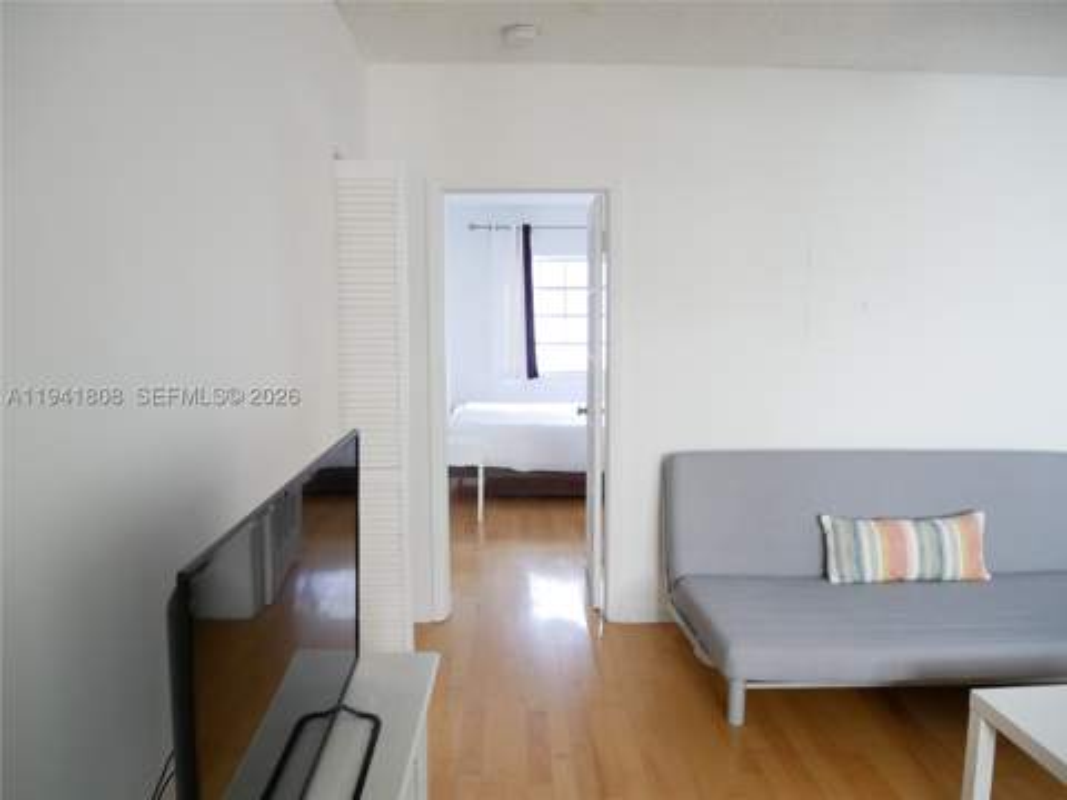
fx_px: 740
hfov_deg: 71.6
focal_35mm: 24
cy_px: 400
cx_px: 534
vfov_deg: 56.8
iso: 800
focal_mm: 12
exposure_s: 1/60
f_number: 3.5
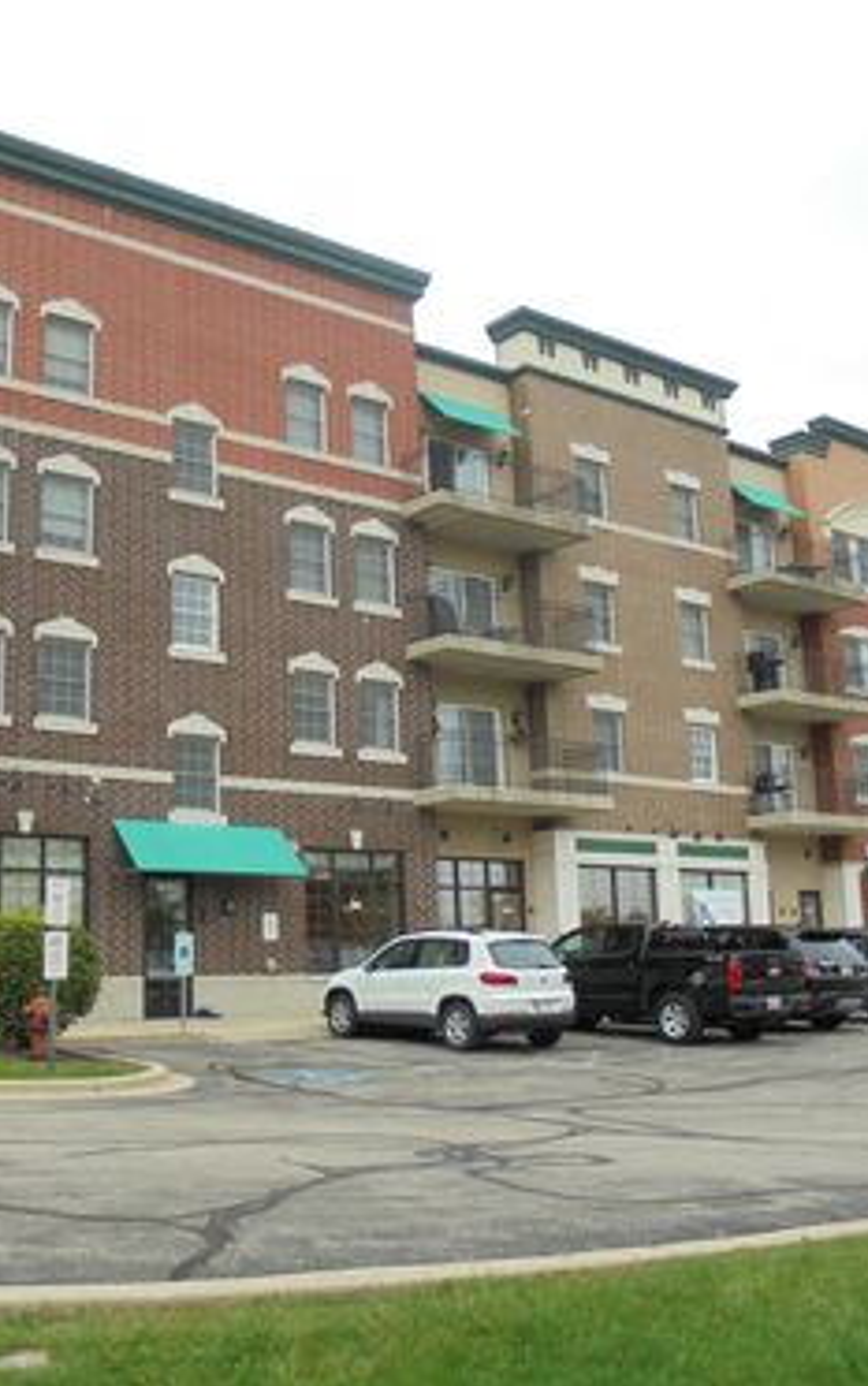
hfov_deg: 33.8
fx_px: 1398
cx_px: 212
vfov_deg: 52.7
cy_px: 695
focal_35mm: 37
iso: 100
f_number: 3.5
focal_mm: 4.6
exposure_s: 1/200
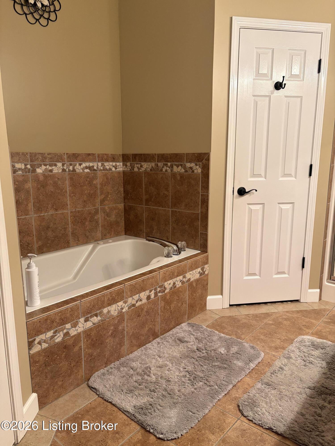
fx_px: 335
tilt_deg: -10.8
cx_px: 168
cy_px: 223
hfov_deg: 53.1
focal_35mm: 26
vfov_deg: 67.3
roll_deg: -0.3
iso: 320
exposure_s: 1/60
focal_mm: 5.96
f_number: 1.6
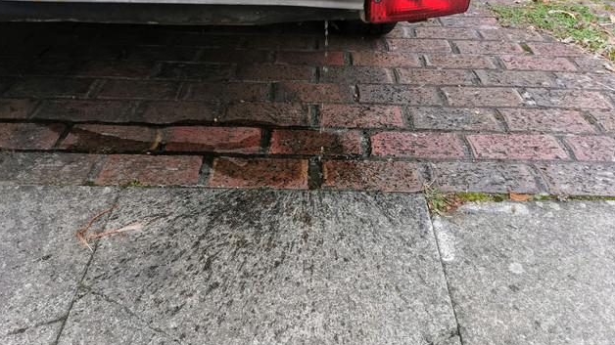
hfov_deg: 64.3
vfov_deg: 38.9
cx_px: 308
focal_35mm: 30
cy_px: 154
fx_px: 489
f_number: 1.6
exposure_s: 1/149
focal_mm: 5.56
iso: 50
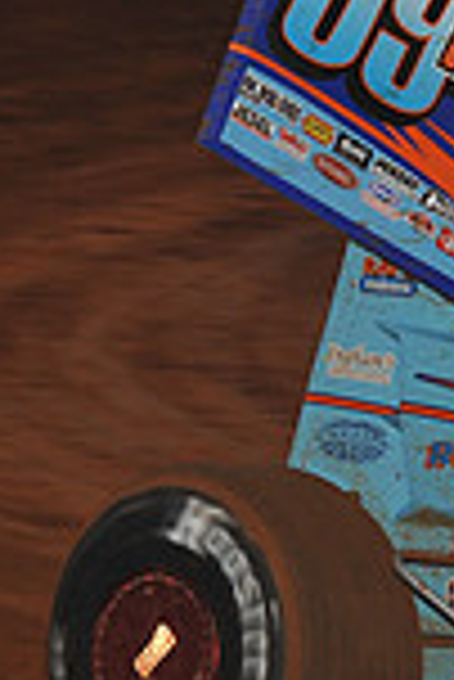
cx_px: 670
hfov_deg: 2.3
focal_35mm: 594
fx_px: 11210
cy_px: 383
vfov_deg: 3.5
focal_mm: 155
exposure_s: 1/320
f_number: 7.1
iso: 800
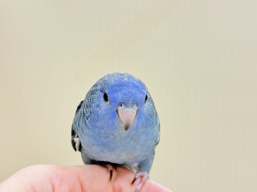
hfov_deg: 36.8
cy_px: 96
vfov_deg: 28.0
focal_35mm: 52
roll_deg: -0.4
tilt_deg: +5.6
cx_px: 128
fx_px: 386
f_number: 1.6
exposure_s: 1/74
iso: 50
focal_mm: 5.96
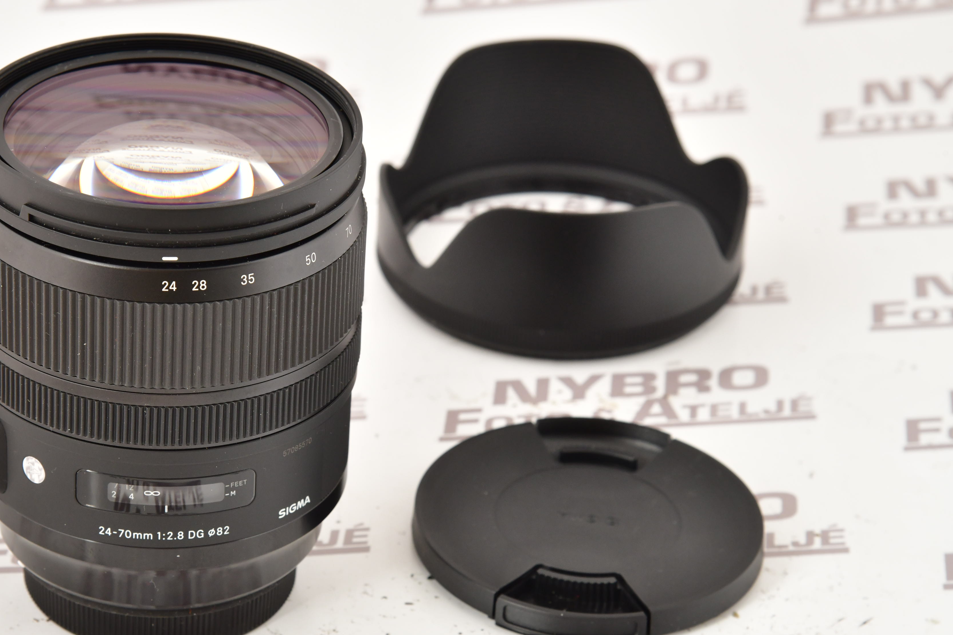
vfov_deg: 9.2
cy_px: 328
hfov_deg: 13.8
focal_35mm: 149
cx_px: 362
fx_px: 3944
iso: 1000
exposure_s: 1/160
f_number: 11
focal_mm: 120
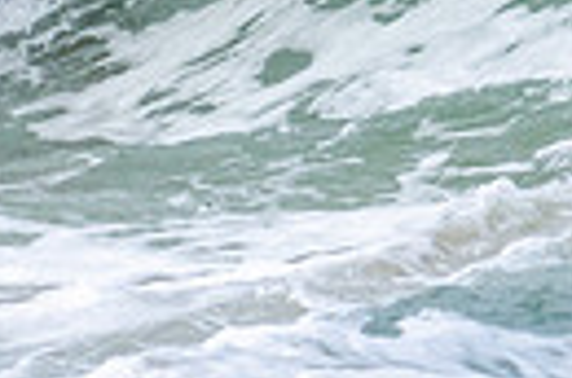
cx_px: 128
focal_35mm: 3357
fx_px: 53209
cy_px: -108
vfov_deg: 0.4
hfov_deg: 0.6
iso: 220
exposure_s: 1/1000
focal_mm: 500
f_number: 5.6
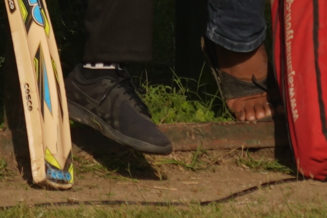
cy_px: -584
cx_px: -177
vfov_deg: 1.3
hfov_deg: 1.9
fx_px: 9782
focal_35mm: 1077
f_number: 5.6
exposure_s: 1/500
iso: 50
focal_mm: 90
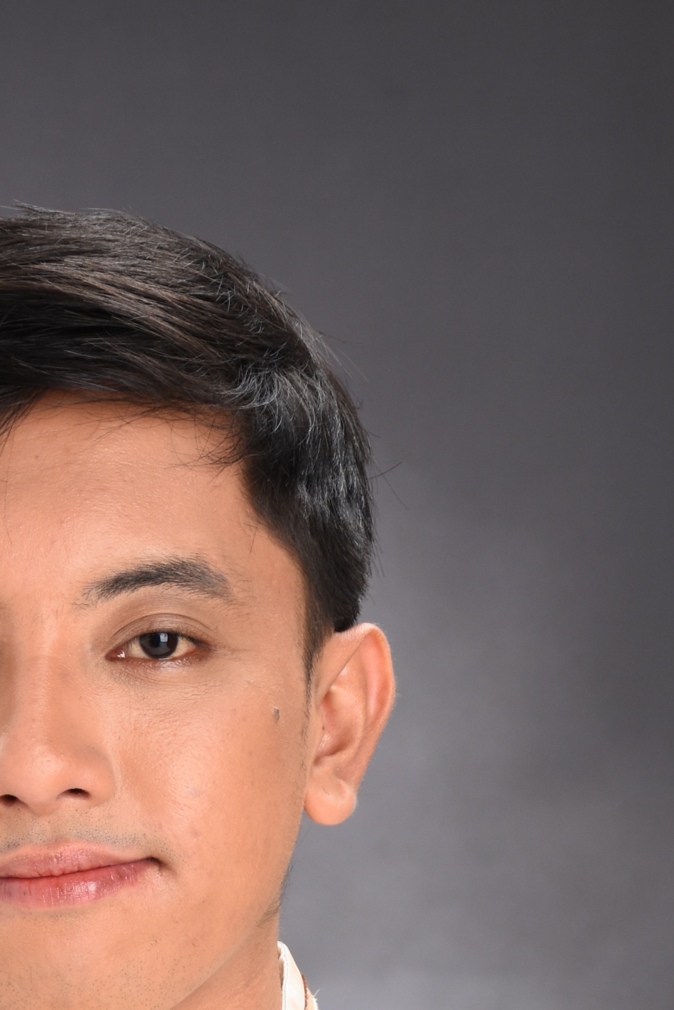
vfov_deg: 12.4
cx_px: 64
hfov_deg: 8.3
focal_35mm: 165
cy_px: 921
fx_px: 4630
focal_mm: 60
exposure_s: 1/125
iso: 125
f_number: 6.3
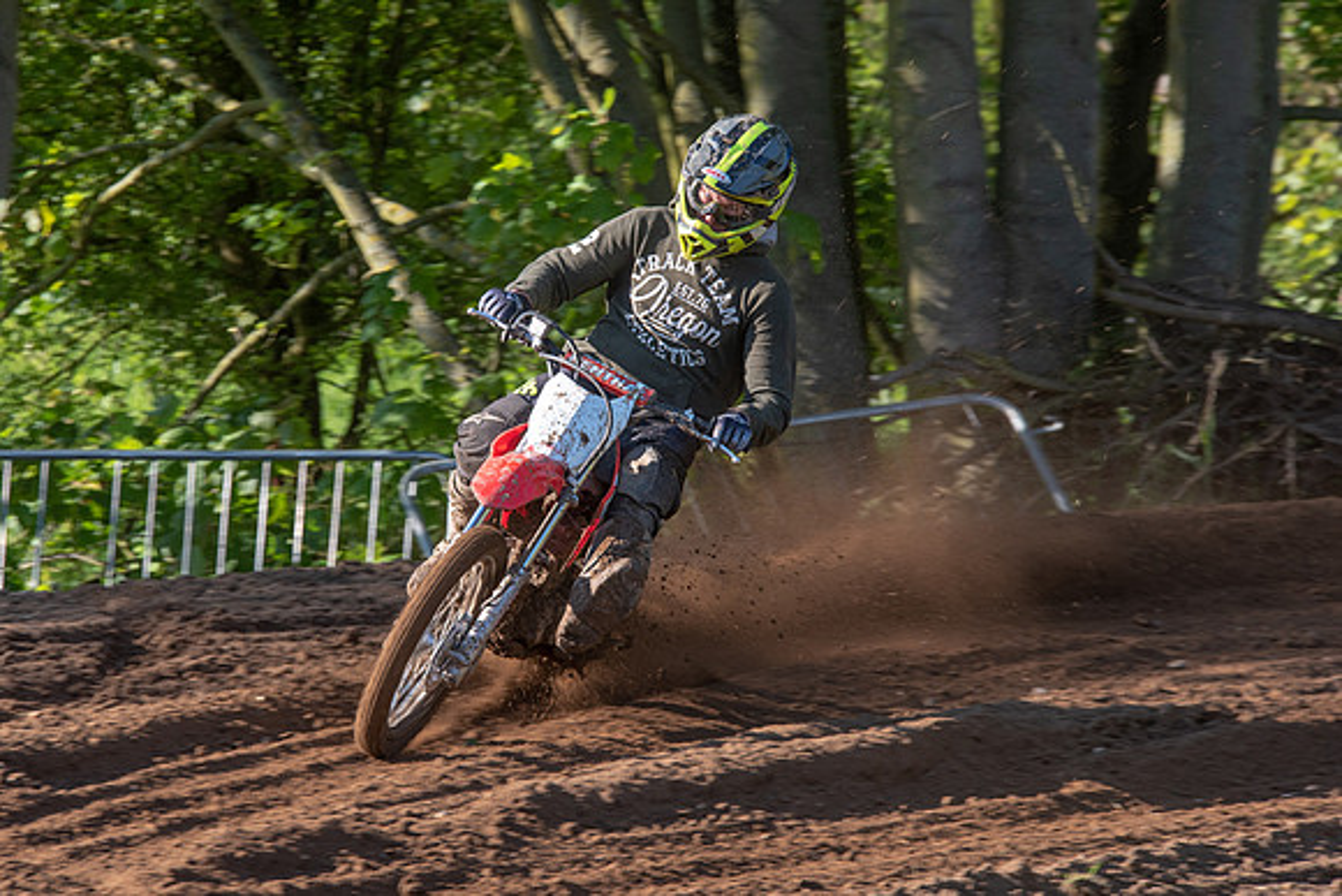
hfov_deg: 7.8
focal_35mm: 264
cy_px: 421
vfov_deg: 5.2
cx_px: 553
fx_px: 9835
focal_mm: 200
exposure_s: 1/200
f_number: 8
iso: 200
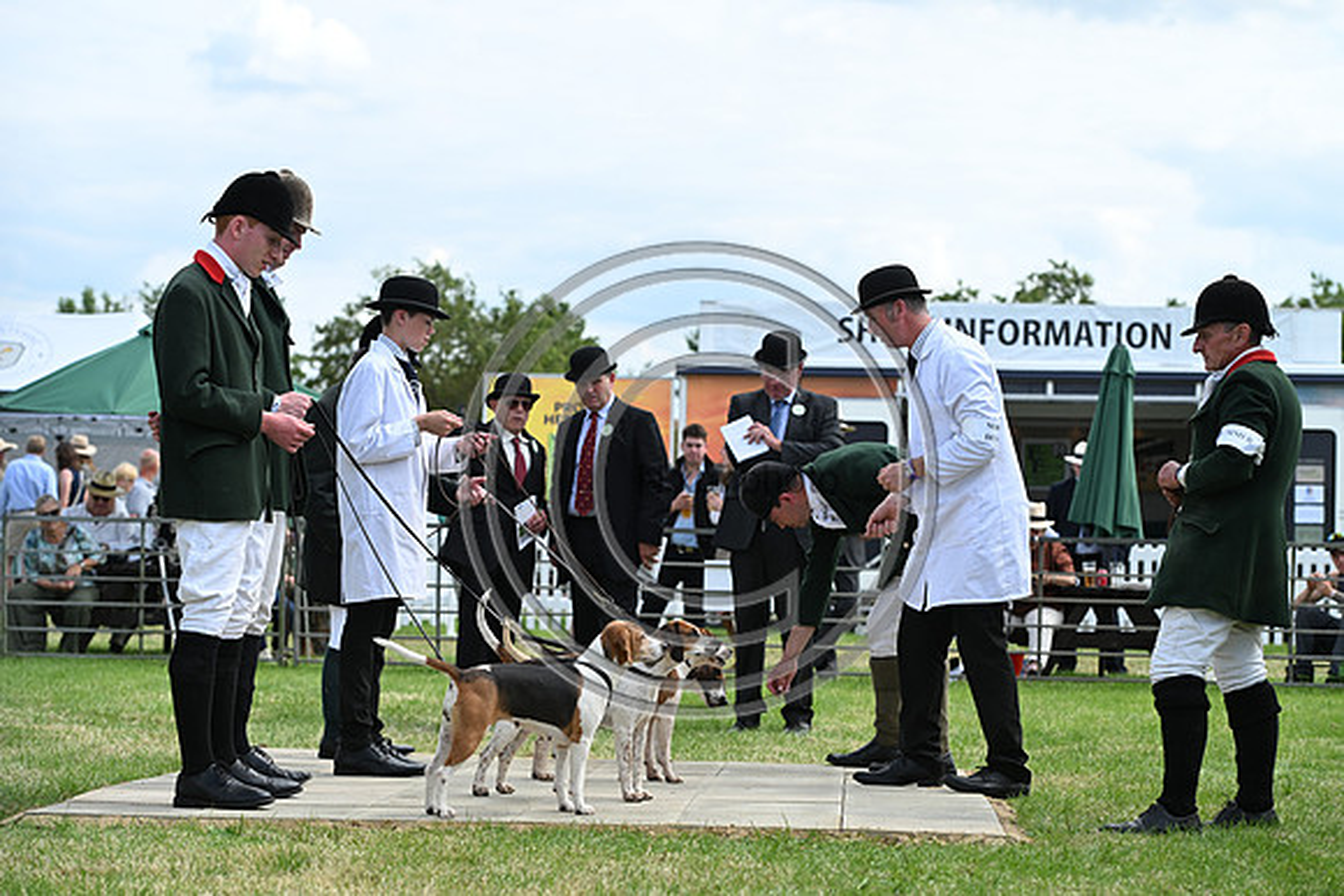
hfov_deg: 22.6
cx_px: 672
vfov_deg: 15.2
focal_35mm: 90
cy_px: 448
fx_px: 3361
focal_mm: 90
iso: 280
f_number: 4.5
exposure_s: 1/1000
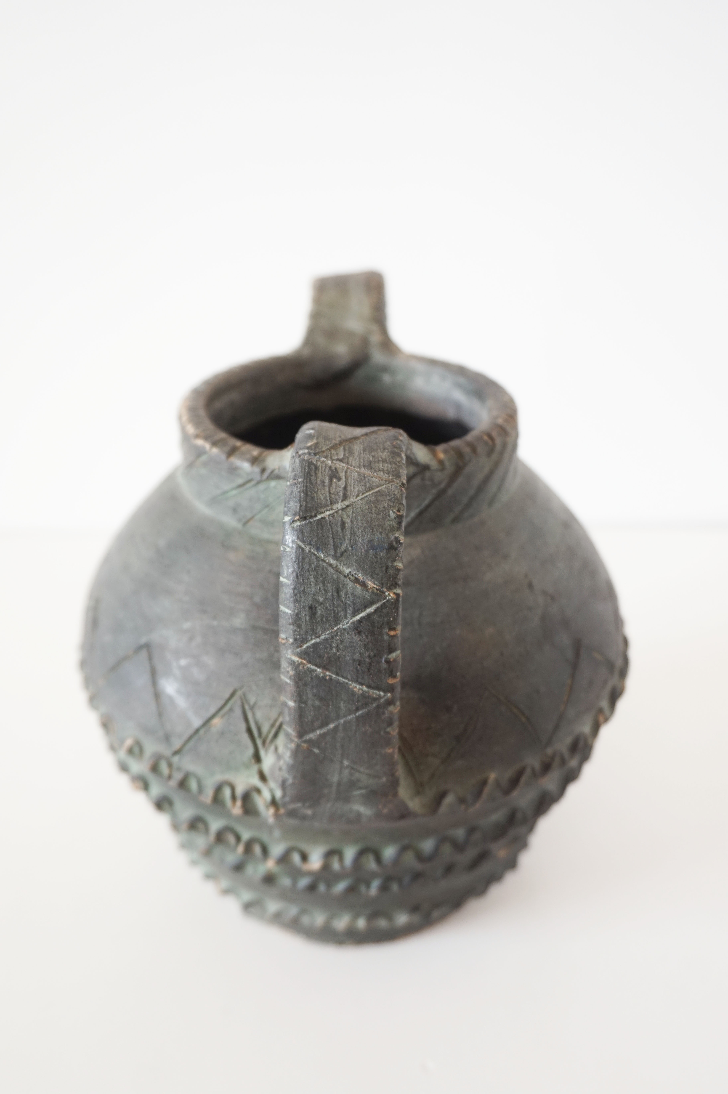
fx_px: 1093
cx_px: 364
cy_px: 547
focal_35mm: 36
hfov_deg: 36.8
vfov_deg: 53.2
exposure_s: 1/60
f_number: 4.5
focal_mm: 24
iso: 250
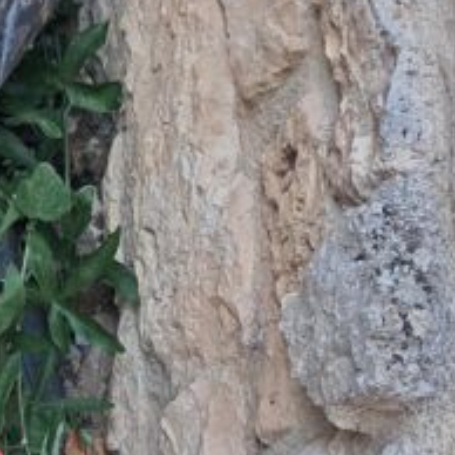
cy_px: 532
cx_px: -352
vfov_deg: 13.5
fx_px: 1874
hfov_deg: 12.7
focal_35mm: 126
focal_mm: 4
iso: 50
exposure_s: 1/122
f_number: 1.8
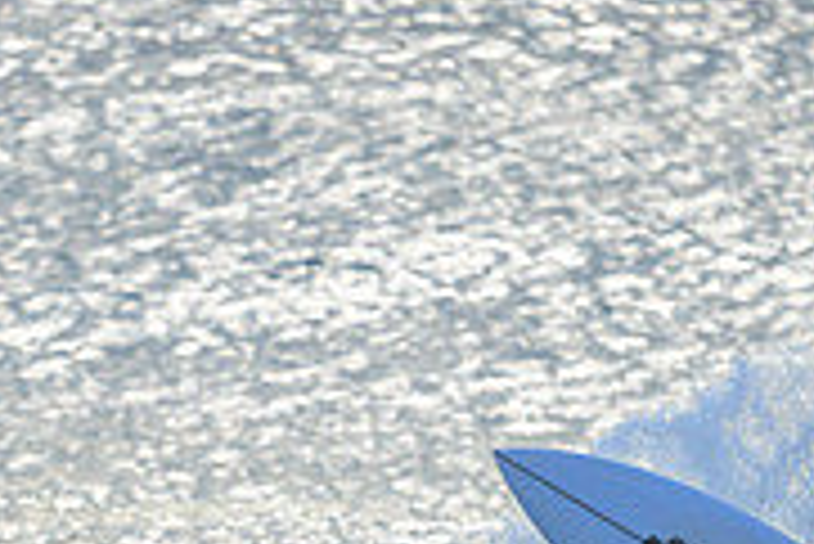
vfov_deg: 0.5
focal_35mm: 2557
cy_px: 861
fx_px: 57861
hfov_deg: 0.8
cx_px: 468
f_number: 6.3
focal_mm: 800
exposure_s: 1/2500
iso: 800
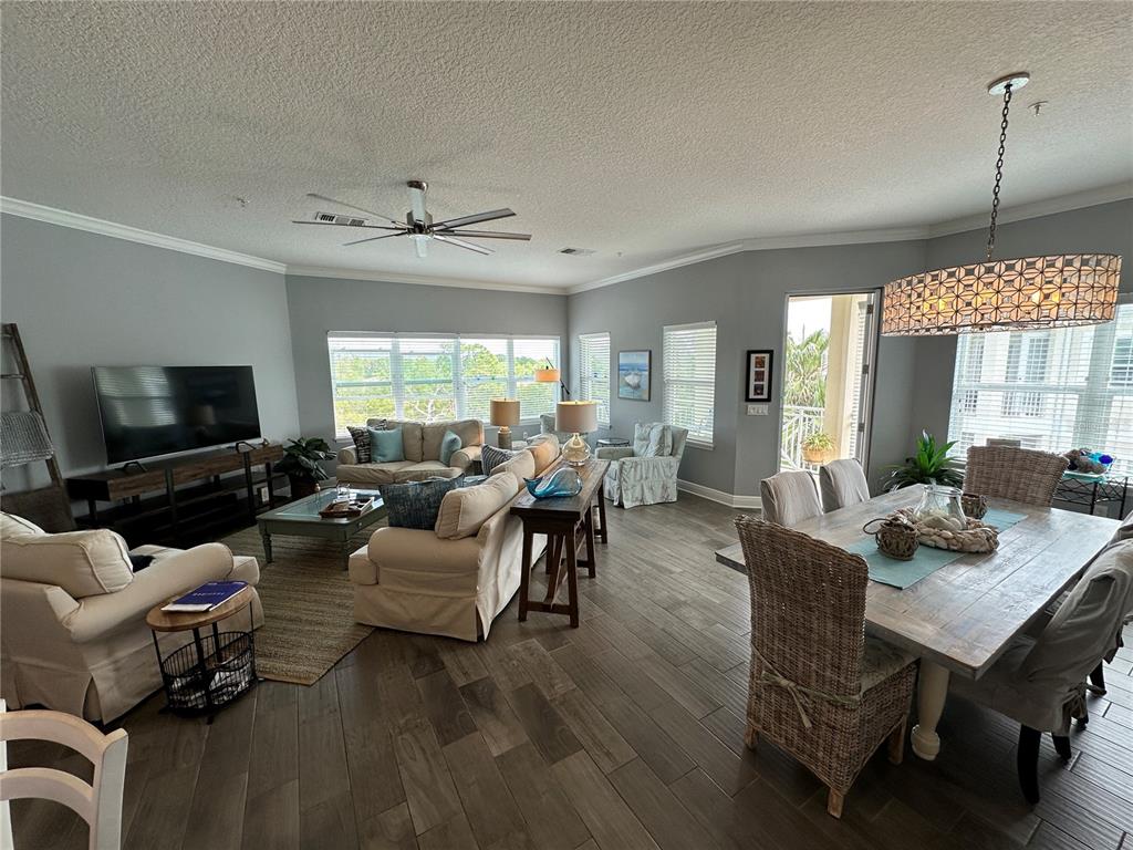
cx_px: 566
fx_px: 458
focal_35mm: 14
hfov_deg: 102.1
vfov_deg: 85.7
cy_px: 425
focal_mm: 2.22
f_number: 2.2
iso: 50
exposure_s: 1/120
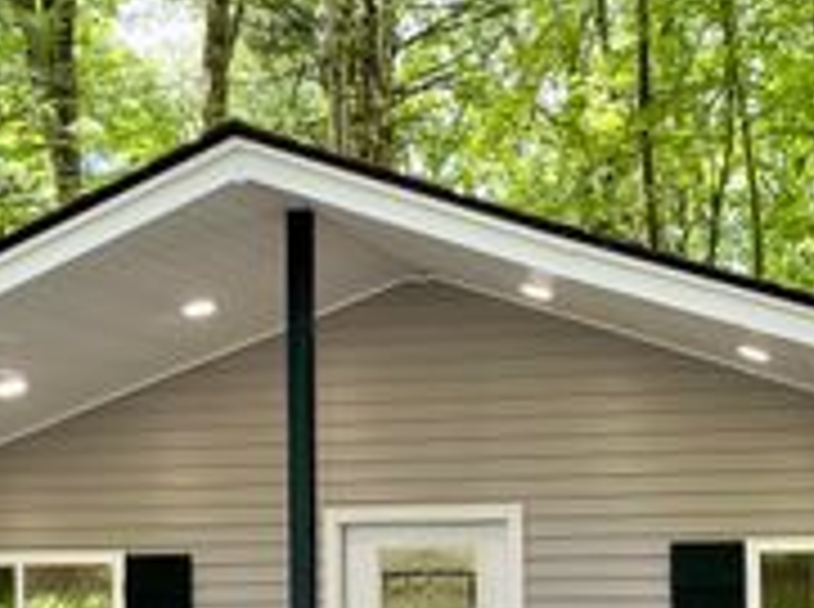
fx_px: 1690
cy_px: 543
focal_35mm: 72
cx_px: 436
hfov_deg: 27.1
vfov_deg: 20.0
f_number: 1.6
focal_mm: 4.2
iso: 40
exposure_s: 1/121
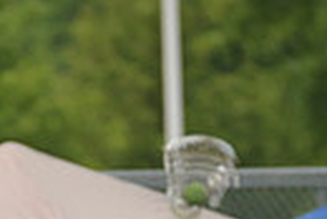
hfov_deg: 1.2
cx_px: -43
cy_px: 481
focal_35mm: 1783
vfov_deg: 0.8
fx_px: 16214
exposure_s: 1/2500
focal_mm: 400
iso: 800
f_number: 4
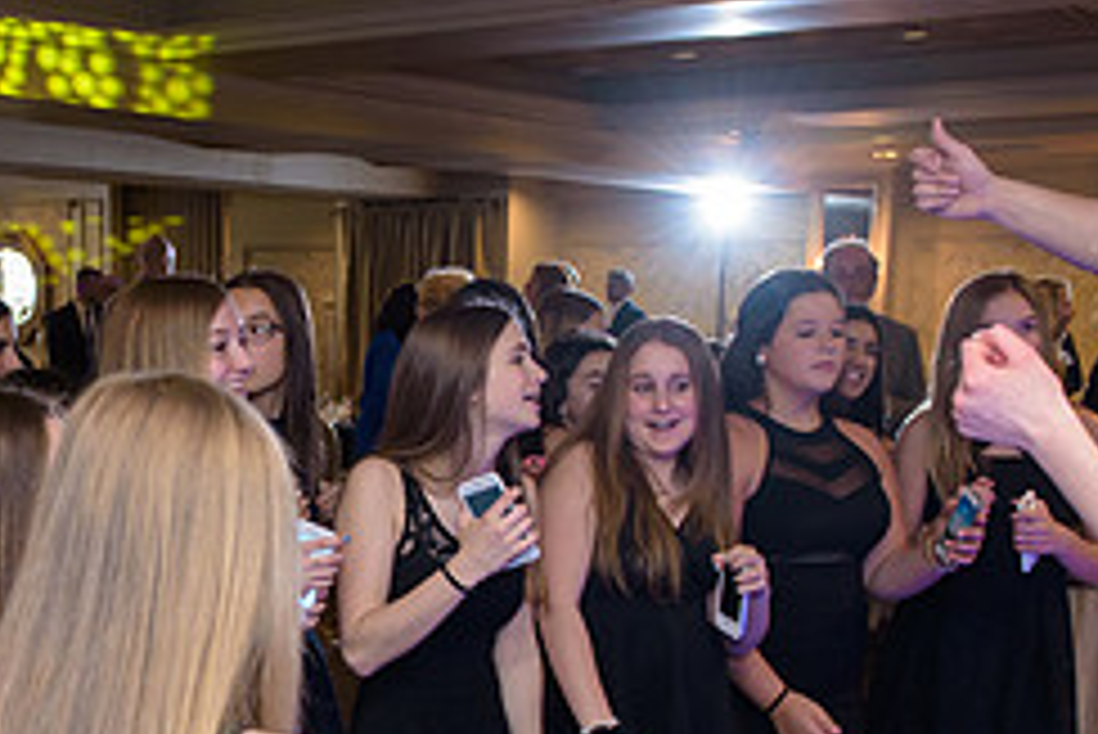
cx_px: 266
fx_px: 1739
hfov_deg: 34.3
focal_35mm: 57
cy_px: 619
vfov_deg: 23.4
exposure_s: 1/125
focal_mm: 24
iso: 1600
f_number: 3.2
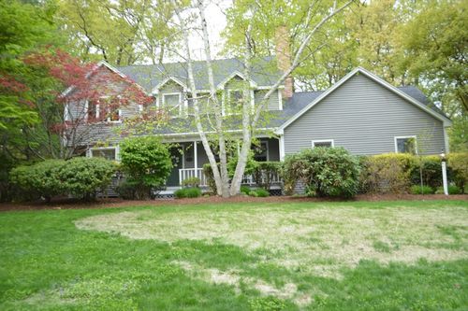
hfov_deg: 57.2
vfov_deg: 39.9
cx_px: 234
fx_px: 429
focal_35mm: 33
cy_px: 156
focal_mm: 22
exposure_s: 1/160
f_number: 6.3
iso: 100
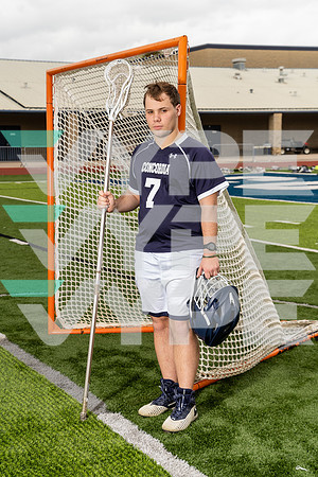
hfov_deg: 21.9
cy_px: 238
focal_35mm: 62
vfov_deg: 32.4
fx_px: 821
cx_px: 159
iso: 250
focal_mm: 62
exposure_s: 1/250
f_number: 7.1
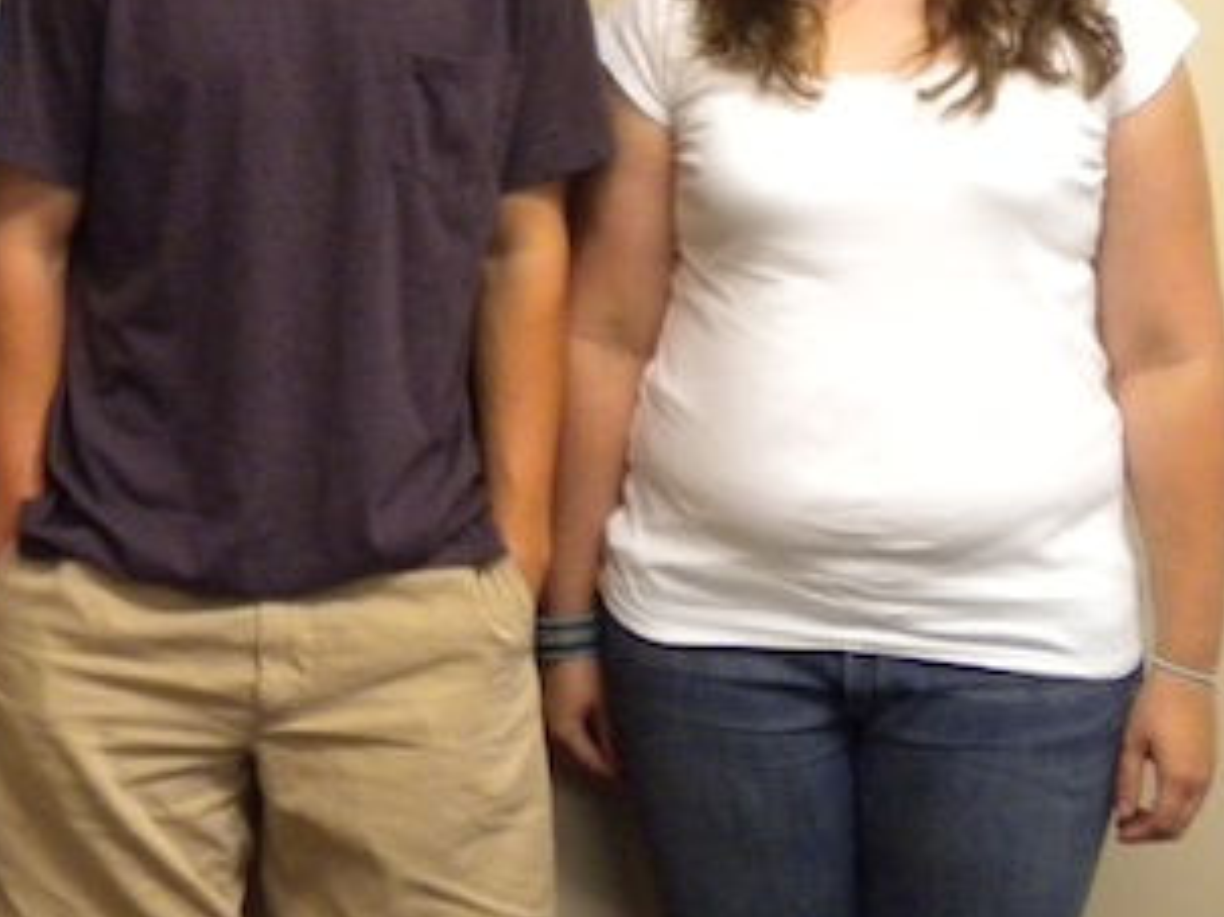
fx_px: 3110
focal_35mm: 88
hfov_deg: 21.4
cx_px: -36
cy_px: 4
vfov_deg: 16.4
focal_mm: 7.4
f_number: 3.5
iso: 400
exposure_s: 1/39.3
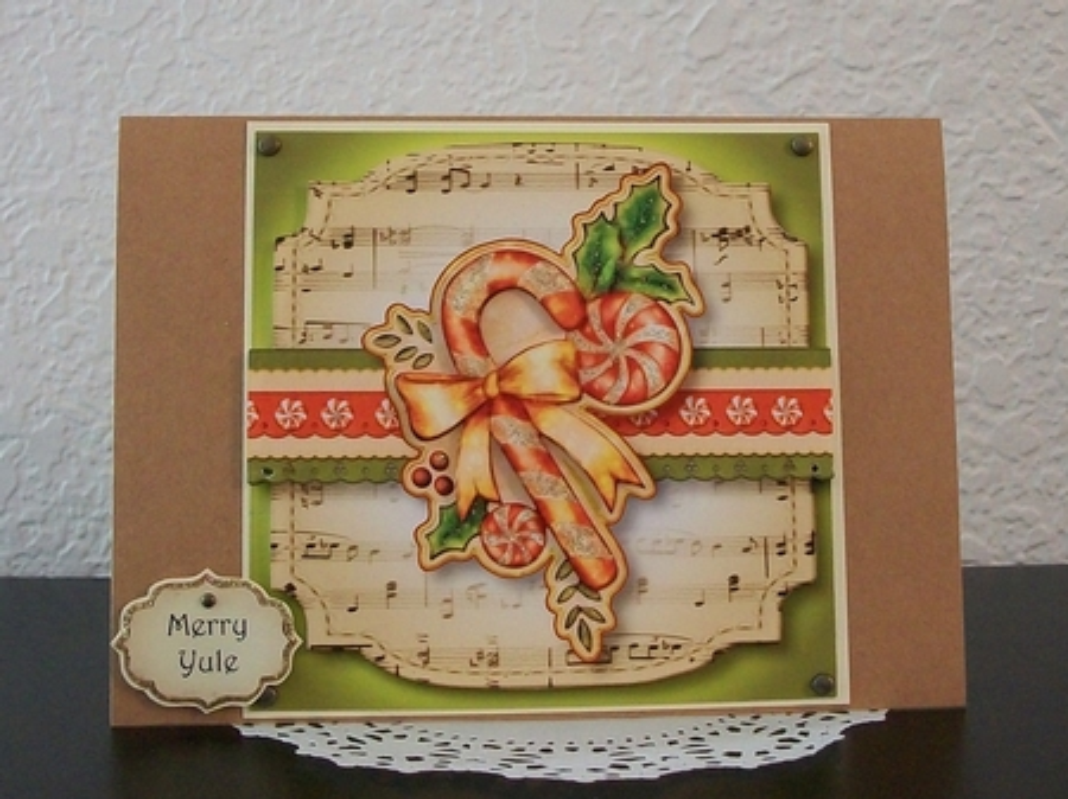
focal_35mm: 32
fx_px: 987
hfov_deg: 56.8
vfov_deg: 44.1
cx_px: 534
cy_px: 400
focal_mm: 5.7
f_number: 2.9
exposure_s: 1/8
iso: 199
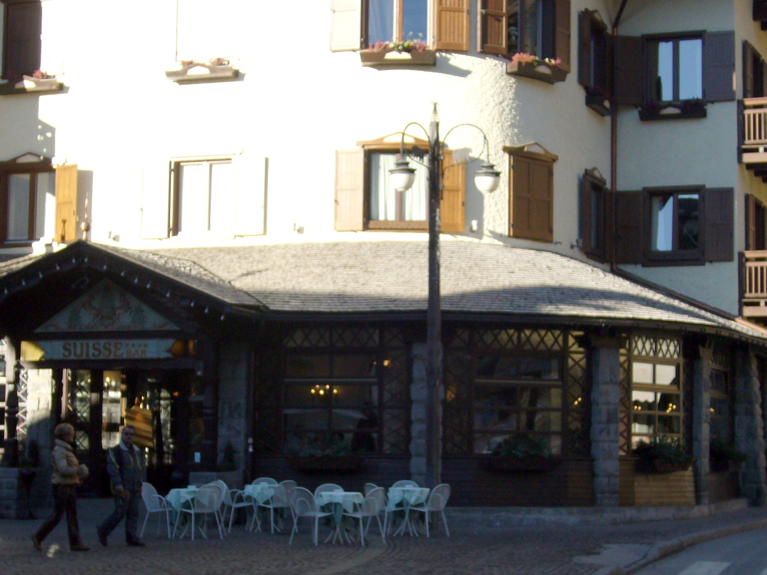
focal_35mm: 86
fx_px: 1906
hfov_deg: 22.8
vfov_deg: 17.2
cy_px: 288
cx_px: 384
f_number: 3.8
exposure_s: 1/500
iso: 100
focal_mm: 10.4
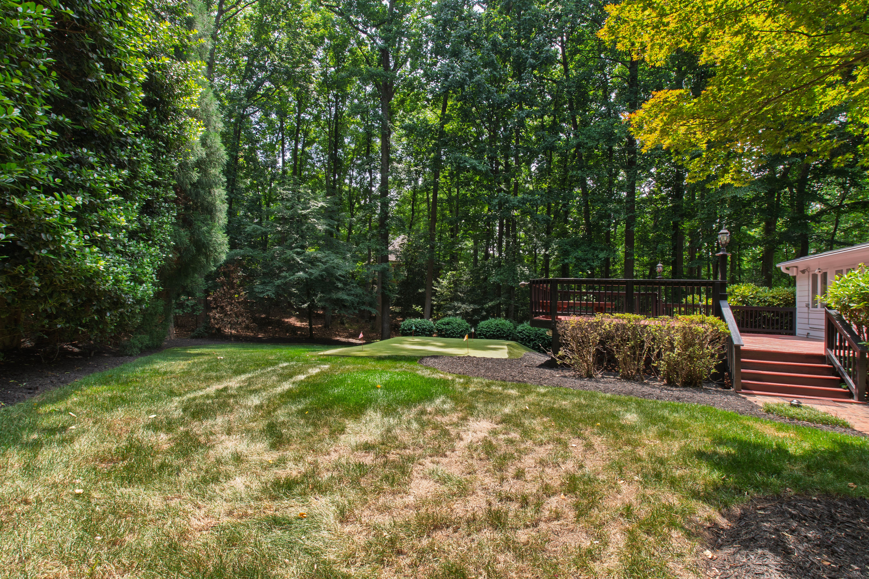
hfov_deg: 100.4
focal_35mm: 15
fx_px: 362
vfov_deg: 77.3
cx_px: 434
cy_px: 290
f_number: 8
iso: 100
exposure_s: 1/40
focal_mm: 10
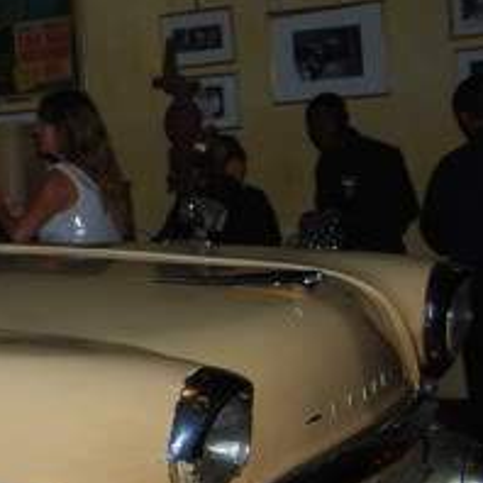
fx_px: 1468
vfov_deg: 18.7
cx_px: -400
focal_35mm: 93
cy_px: 299
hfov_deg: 15.8
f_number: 3.5
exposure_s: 1/60
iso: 200
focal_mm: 18
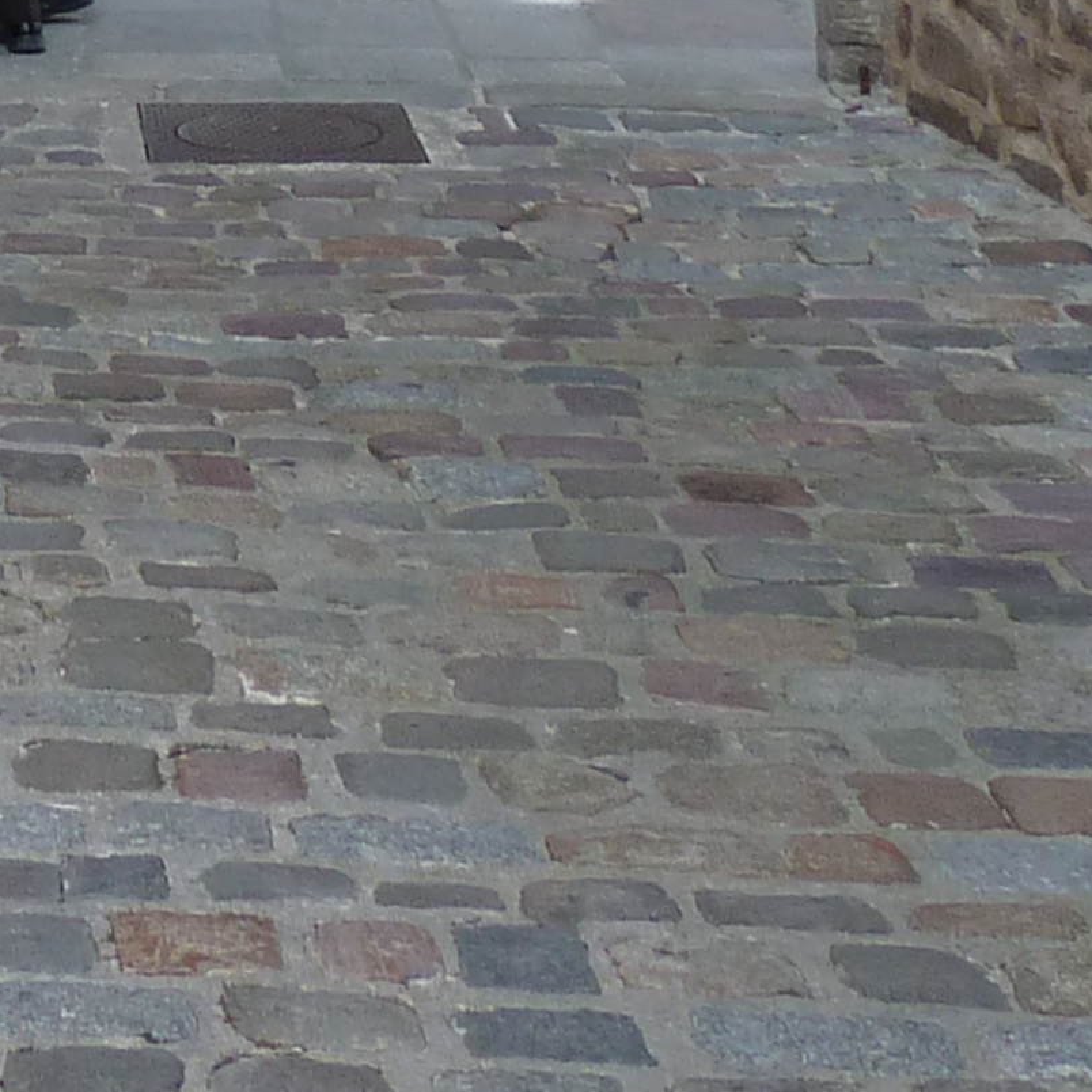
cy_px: -1309
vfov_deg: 13.0
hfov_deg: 14.8
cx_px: -508
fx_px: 3926
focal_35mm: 110
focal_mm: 4.1
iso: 80
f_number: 4
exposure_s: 1/125
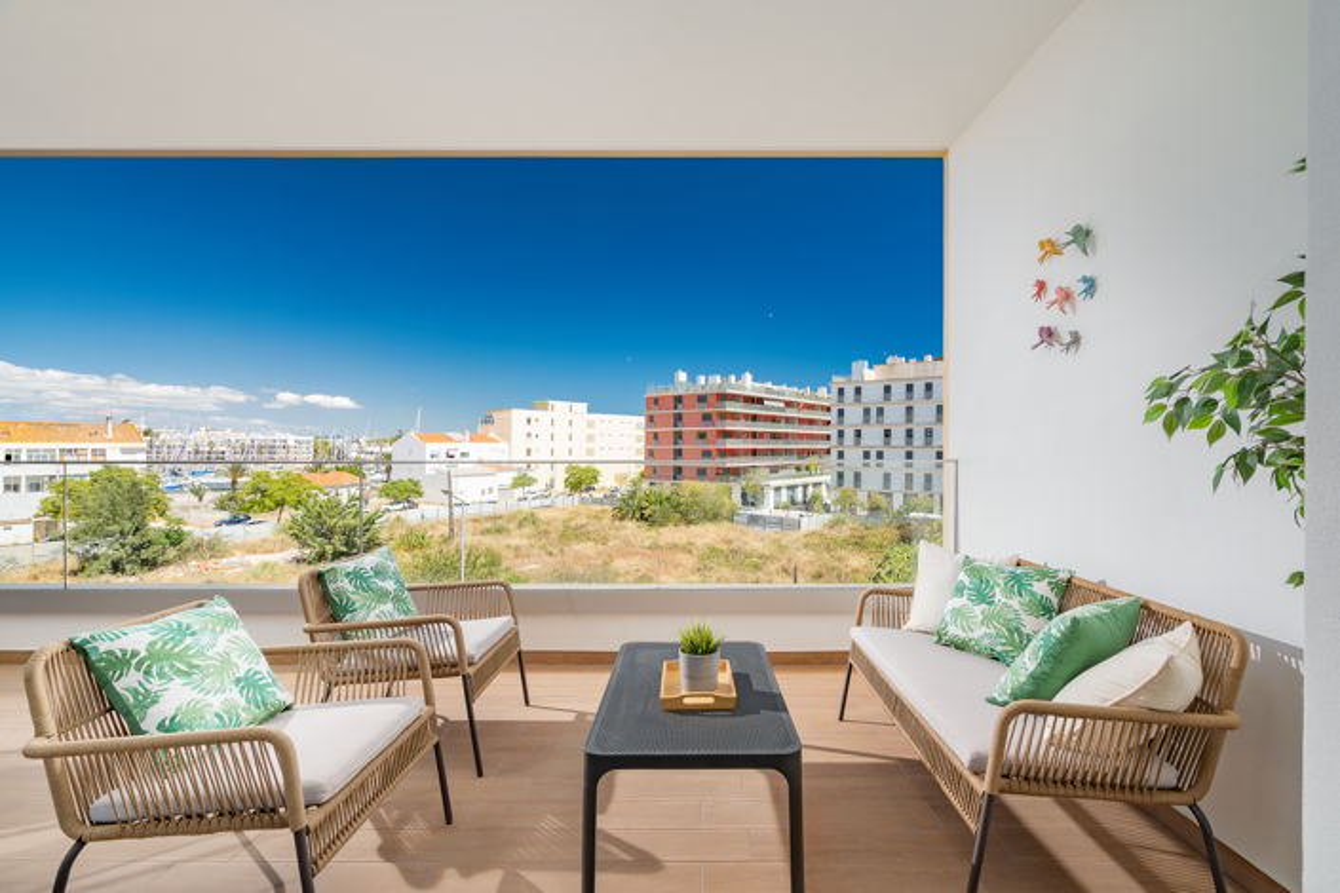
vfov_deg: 73.7
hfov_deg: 96.7
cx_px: 670
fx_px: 596
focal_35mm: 16
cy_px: 446
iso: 400
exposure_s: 1/160
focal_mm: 16
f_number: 9
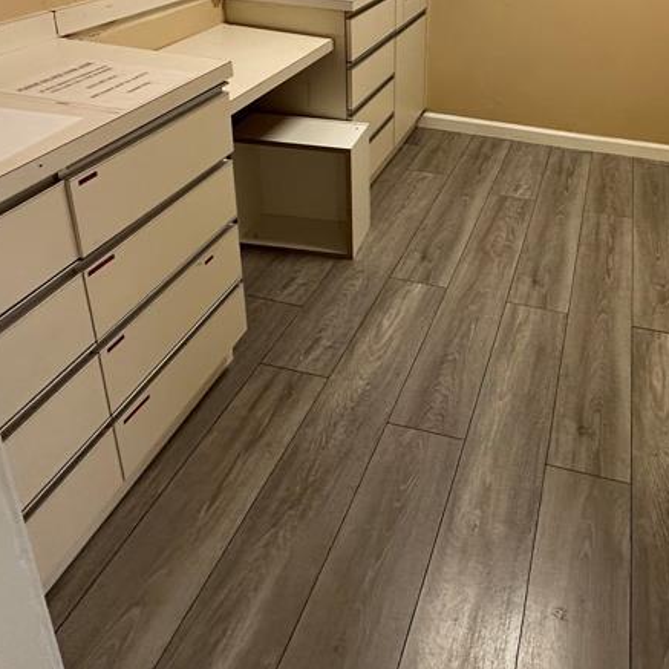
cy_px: 95
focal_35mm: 29
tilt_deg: -20.0
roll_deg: -3.7
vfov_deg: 50.7
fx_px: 634
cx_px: 505
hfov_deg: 53.0
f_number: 2.2
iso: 250
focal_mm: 2.22
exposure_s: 1/120
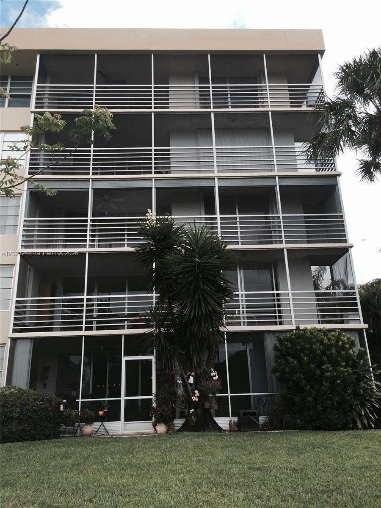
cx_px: 190
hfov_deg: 46.8
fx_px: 440
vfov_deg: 60.0
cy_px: 254
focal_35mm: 30
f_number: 2.2
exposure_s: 1/820
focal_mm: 4.12
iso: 32
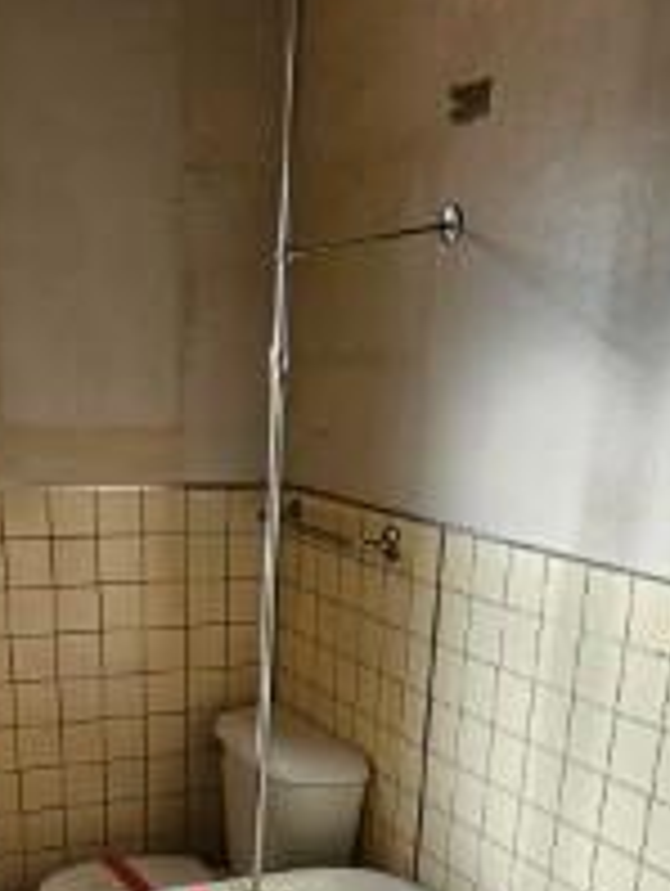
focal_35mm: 42
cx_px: 292
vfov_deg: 38.1
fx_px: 1082
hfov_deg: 34.4
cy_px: 954
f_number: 2.2
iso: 50
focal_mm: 2.2
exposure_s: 1/120
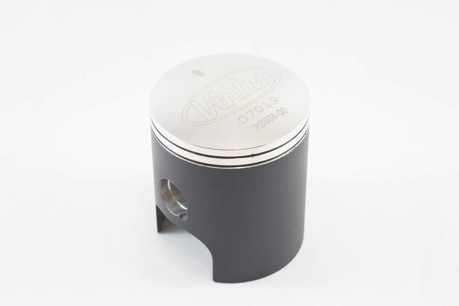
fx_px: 778
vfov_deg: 22.3
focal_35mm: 61
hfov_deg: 32.9
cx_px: 230
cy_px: 153
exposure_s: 1/125
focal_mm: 22.7
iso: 800
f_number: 5
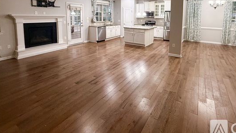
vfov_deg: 54.4
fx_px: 119
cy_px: 27
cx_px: 134
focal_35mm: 19
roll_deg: -0.6
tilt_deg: -4.9
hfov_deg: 89.0
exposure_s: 1/60
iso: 400
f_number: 2.2
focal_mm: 2.22
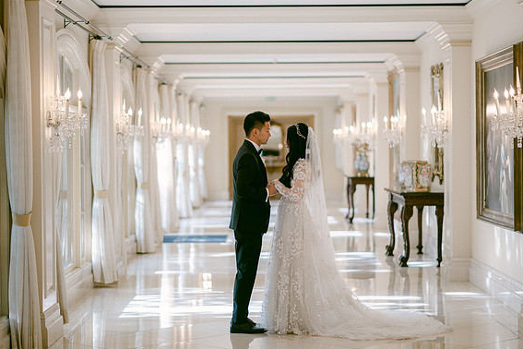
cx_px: 263
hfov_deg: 23.4
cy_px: 172
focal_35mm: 87
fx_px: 1264
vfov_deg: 15.7
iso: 100
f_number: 1.8
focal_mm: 85
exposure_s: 1/250
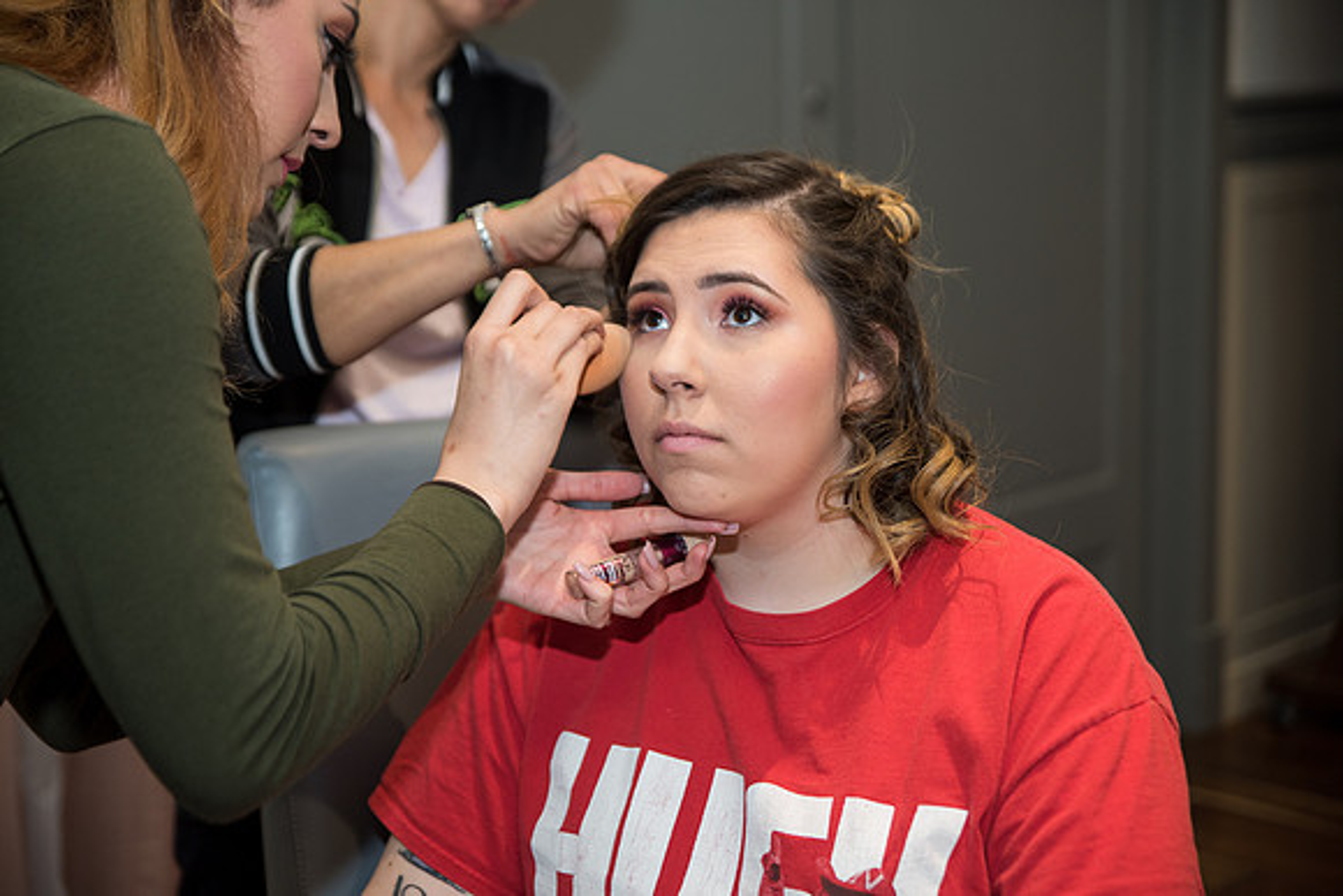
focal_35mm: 62
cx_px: 672
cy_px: 448
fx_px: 2313
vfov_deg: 21.9
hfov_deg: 32.4
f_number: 2.8
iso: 400
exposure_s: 1/100
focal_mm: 62
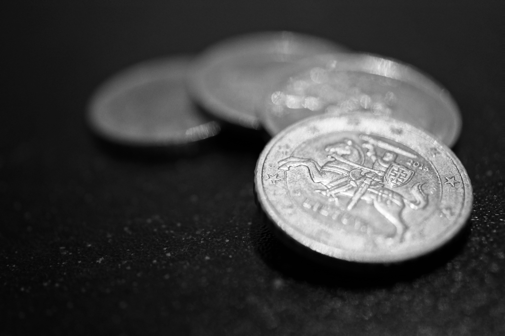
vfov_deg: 29.8
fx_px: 631
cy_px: 168
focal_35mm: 45
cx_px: 252
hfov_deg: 43.6
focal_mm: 30
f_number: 2.8
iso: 1000
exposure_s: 1/60
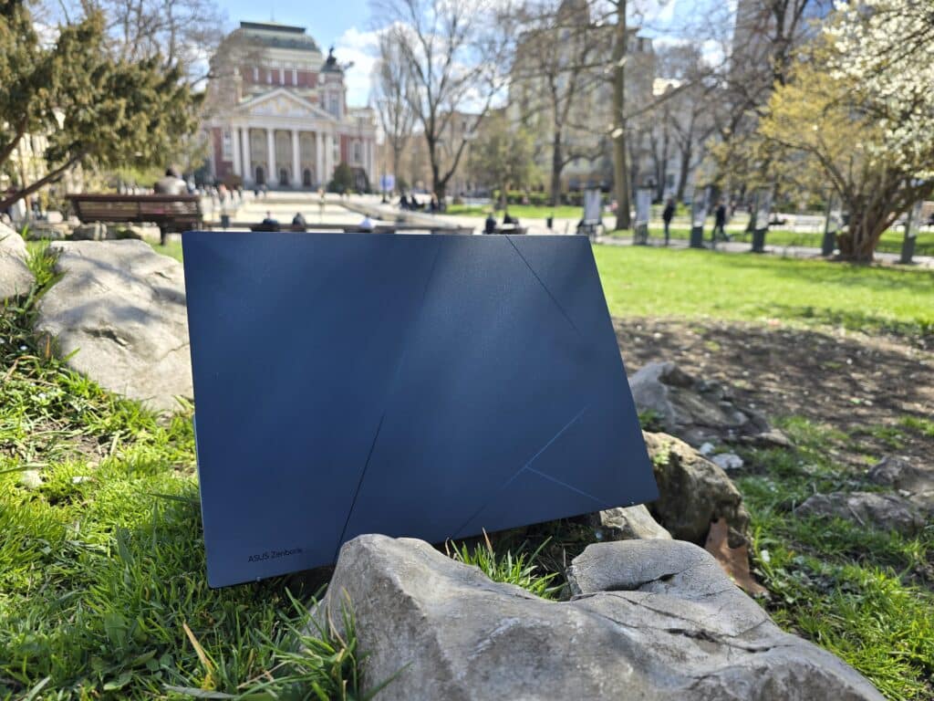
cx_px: 467
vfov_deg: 58.9
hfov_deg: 73.9
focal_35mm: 23
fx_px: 621
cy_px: 350
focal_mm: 6.3
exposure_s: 1/327
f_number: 1.7
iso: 12
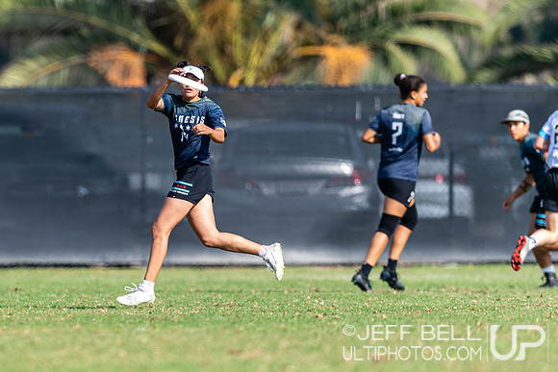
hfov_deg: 2.7
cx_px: 138
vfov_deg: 1.8
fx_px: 11705
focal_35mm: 755
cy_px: 191
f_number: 2.8
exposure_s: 1/2000
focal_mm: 400
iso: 100
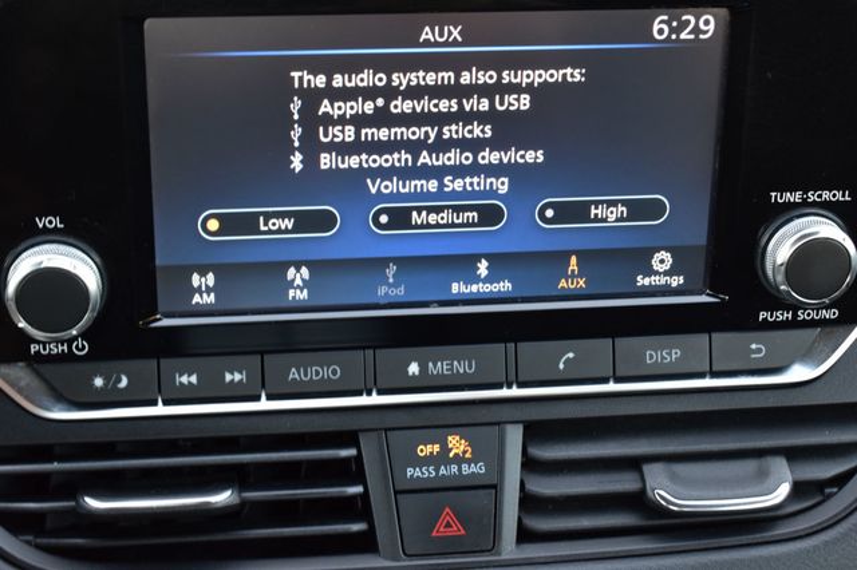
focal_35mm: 68
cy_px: 285
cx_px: 428
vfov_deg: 20.1
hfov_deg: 29.9
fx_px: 1606
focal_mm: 45
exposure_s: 1/20
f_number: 6.3
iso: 400
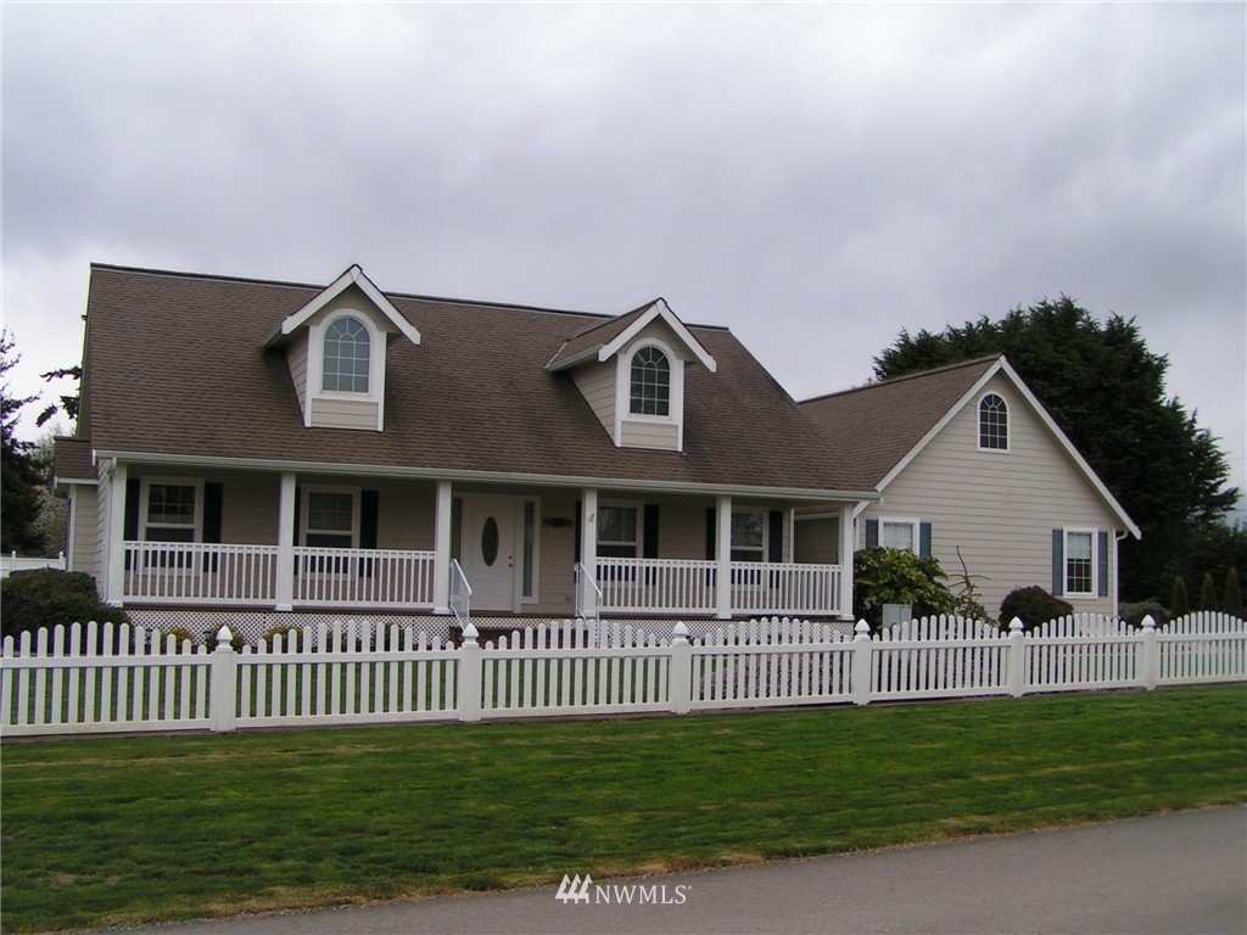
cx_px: 624
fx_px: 1369
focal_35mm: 38
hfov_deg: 49.0
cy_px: 468
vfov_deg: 37.7
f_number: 4.5
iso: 50
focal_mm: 5.8
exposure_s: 1/100
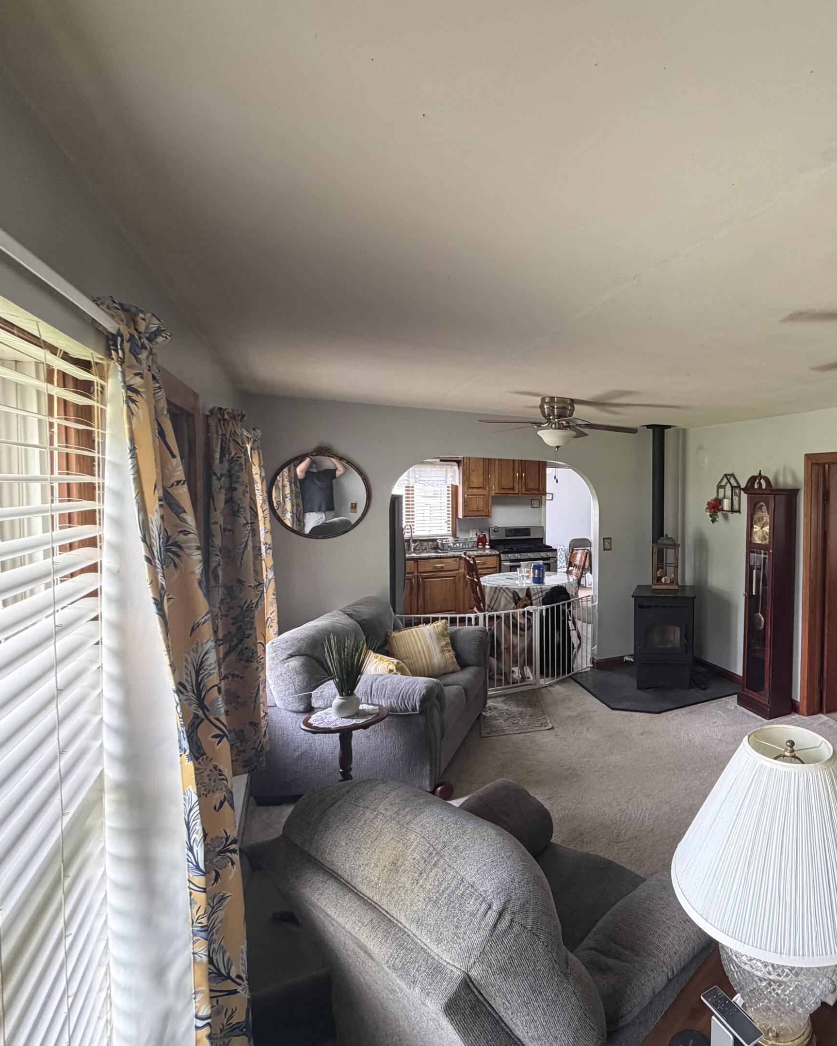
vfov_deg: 83.3
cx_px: 694
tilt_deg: -2.5
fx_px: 588
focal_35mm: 19
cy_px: 512
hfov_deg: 63.3
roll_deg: -1.0
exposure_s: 1/66
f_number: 2.2
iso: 320
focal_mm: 2.22
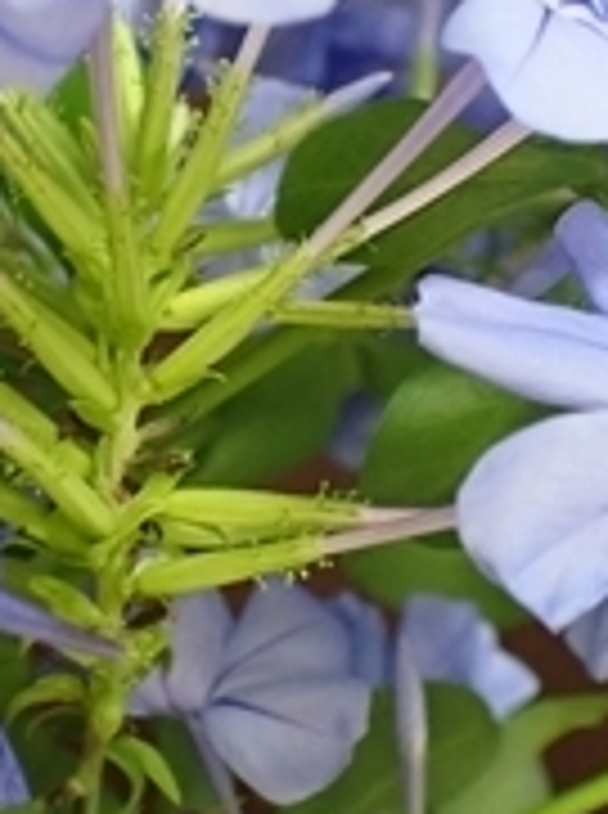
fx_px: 1833
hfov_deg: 18.7
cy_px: 418
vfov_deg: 25.1
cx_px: 131
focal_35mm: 78
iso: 800
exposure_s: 1/50
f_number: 2.3
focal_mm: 5.4
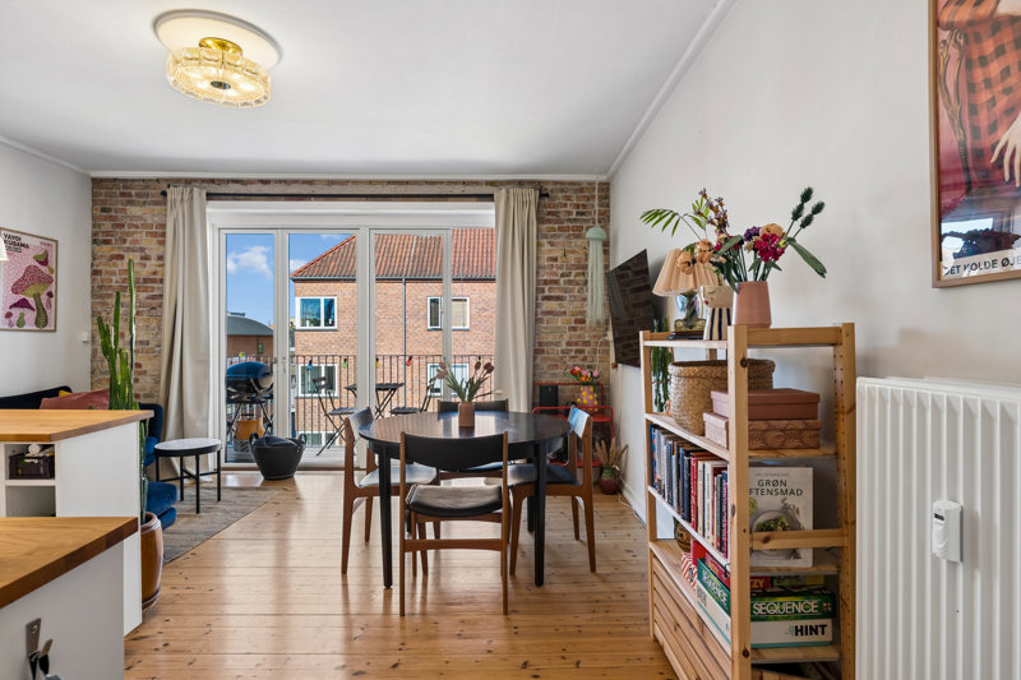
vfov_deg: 61.9
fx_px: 567
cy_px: 340
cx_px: 510
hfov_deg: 84.0
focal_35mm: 20
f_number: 9
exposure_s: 1/40
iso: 160
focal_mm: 20
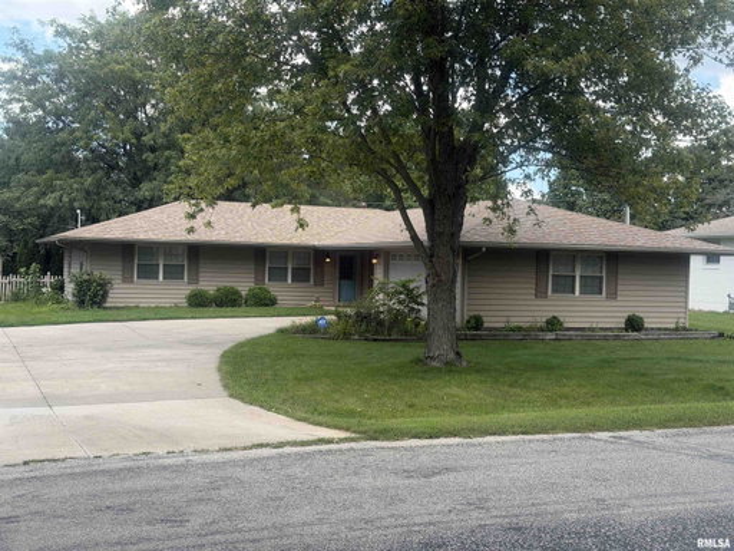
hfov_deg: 39.7
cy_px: 276
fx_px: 1018
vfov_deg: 30.3
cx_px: 367
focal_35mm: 48
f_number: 1.78
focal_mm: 6.76
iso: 80
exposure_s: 1/1377
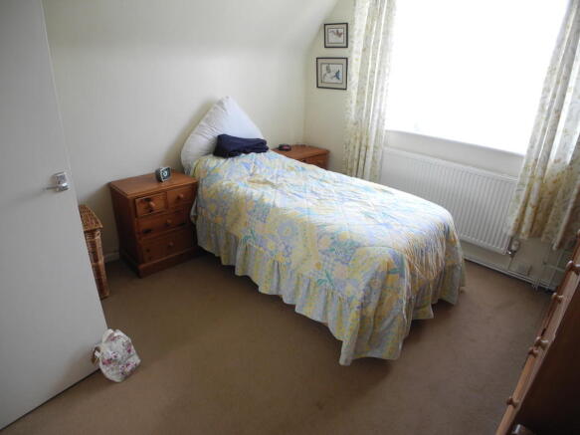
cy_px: 218
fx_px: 469
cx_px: 290
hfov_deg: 63.5
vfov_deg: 49.7
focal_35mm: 28
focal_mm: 6
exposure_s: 1/30
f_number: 2.8
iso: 199
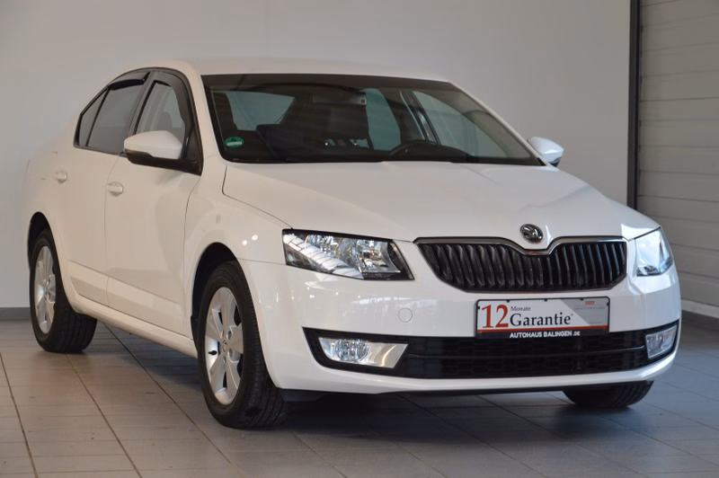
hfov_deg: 21.9
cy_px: 239
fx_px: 1856
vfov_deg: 14.7
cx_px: 360
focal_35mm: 93
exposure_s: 1/60
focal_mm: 62
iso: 1100
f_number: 5.3
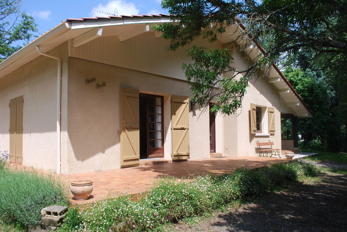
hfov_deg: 67.3
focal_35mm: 27
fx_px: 261
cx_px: 174
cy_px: 116
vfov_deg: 48.0
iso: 100
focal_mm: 18
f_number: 7.1
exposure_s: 1/200
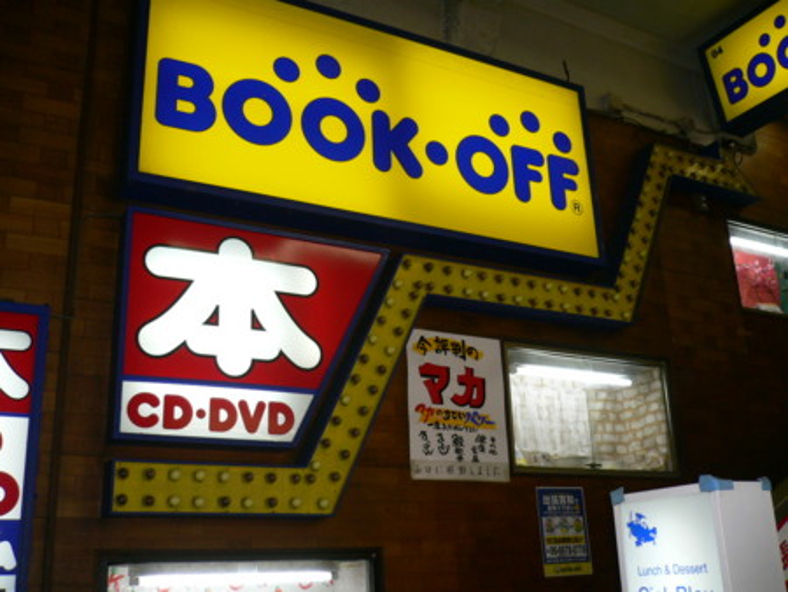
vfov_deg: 40.7
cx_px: 394
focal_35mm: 35
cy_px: 296
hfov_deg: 52.6
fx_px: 797
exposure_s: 1/60
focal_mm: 5.8
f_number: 2.8
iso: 100
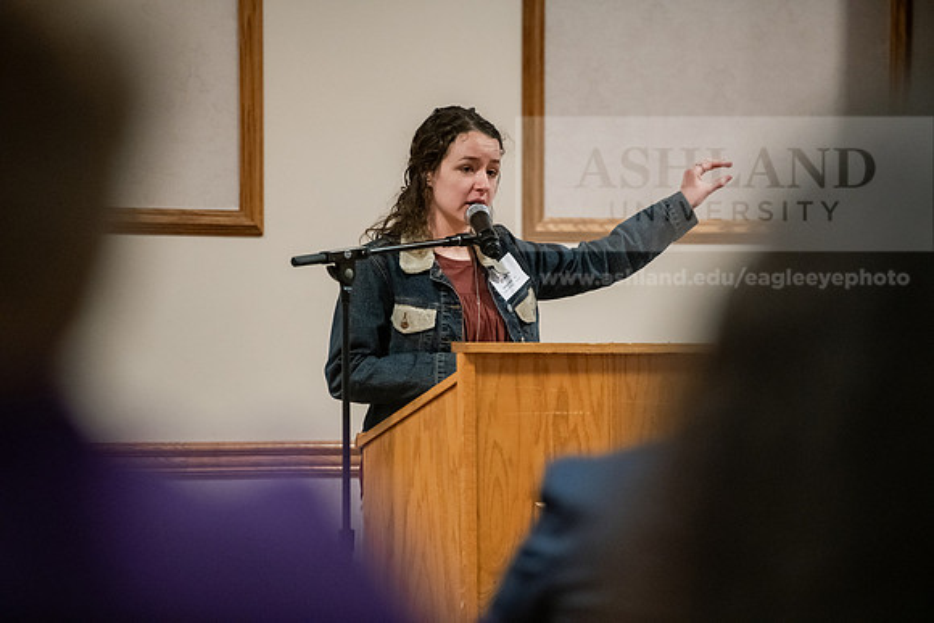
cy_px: 312
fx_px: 5190
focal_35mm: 200
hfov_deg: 10.3
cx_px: 467
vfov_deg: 6.9
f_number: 3.2
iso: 4000
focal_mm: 200
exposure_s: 1/200
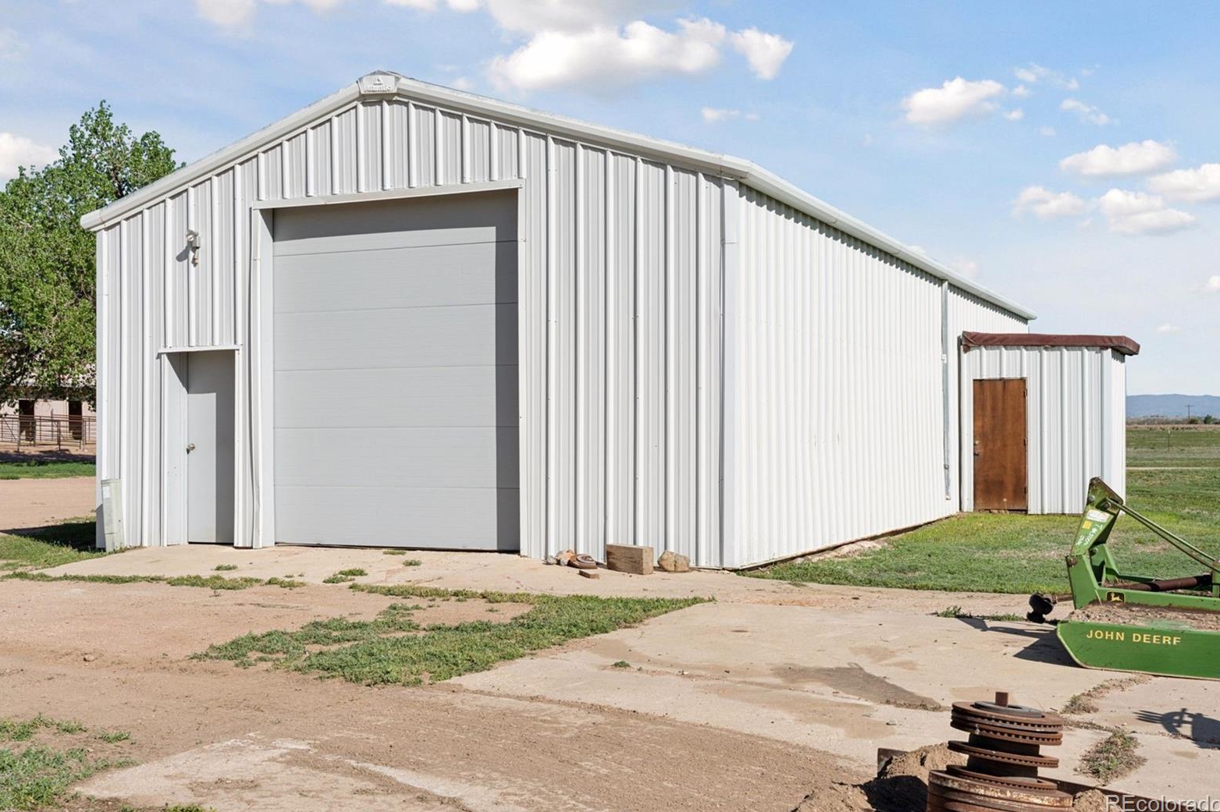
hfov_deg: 45.4
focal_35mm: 43
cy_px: 404
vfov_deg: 31.2
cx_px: 607
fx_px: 1457
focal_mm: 42
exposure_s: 1/1250
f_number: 9
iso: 400
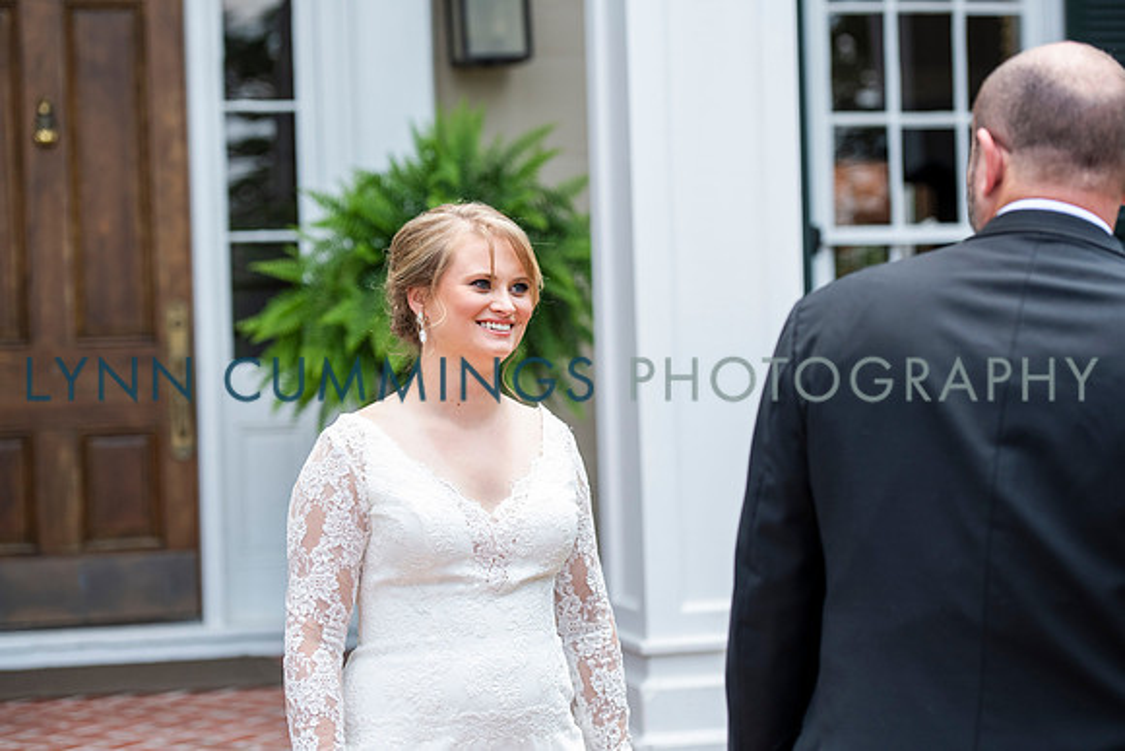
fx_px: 2969
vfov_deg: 14.4
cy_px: 376
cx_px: 562
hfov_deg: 21.5
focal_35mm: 95
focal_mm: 95
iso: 500
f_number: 3.5
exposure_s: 1/1000
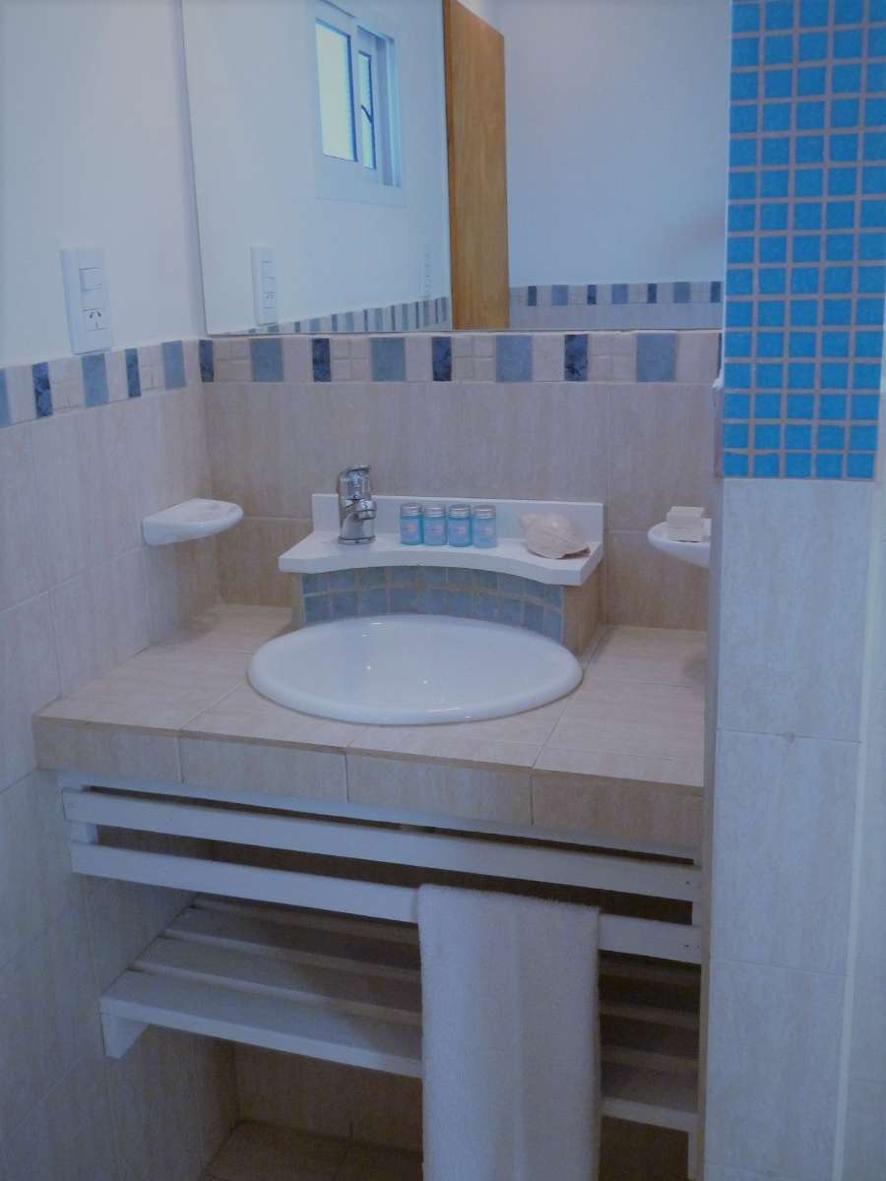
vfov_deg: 63.4
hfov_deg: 49.7
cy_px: 590
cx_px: 443
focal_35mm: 28
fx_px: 956
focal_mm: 5
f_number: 3.1
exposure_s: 1/60
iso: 320
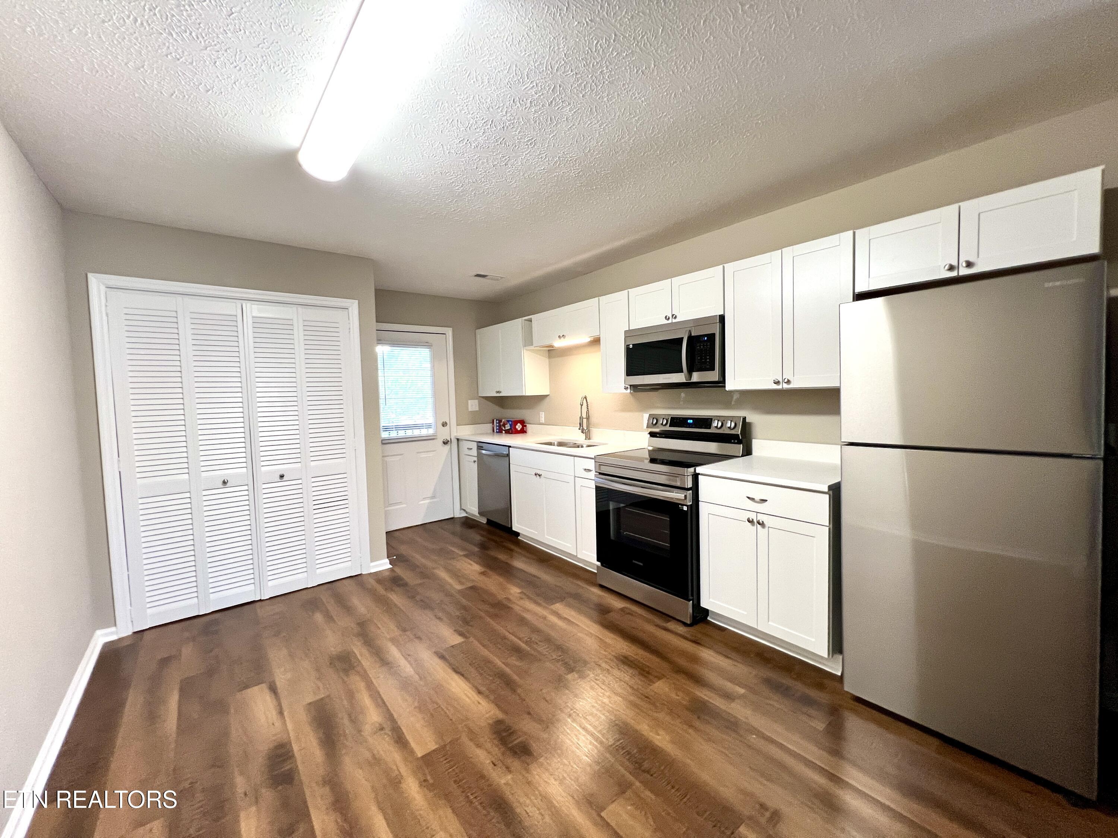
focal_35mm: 13
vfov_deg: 89.9
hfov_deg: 106.2
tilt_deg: -2.9
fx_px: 420
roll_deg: +2.6
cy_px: 419
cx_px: 559
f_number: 1.8
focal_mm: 1.57
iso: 200
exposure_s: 1/60
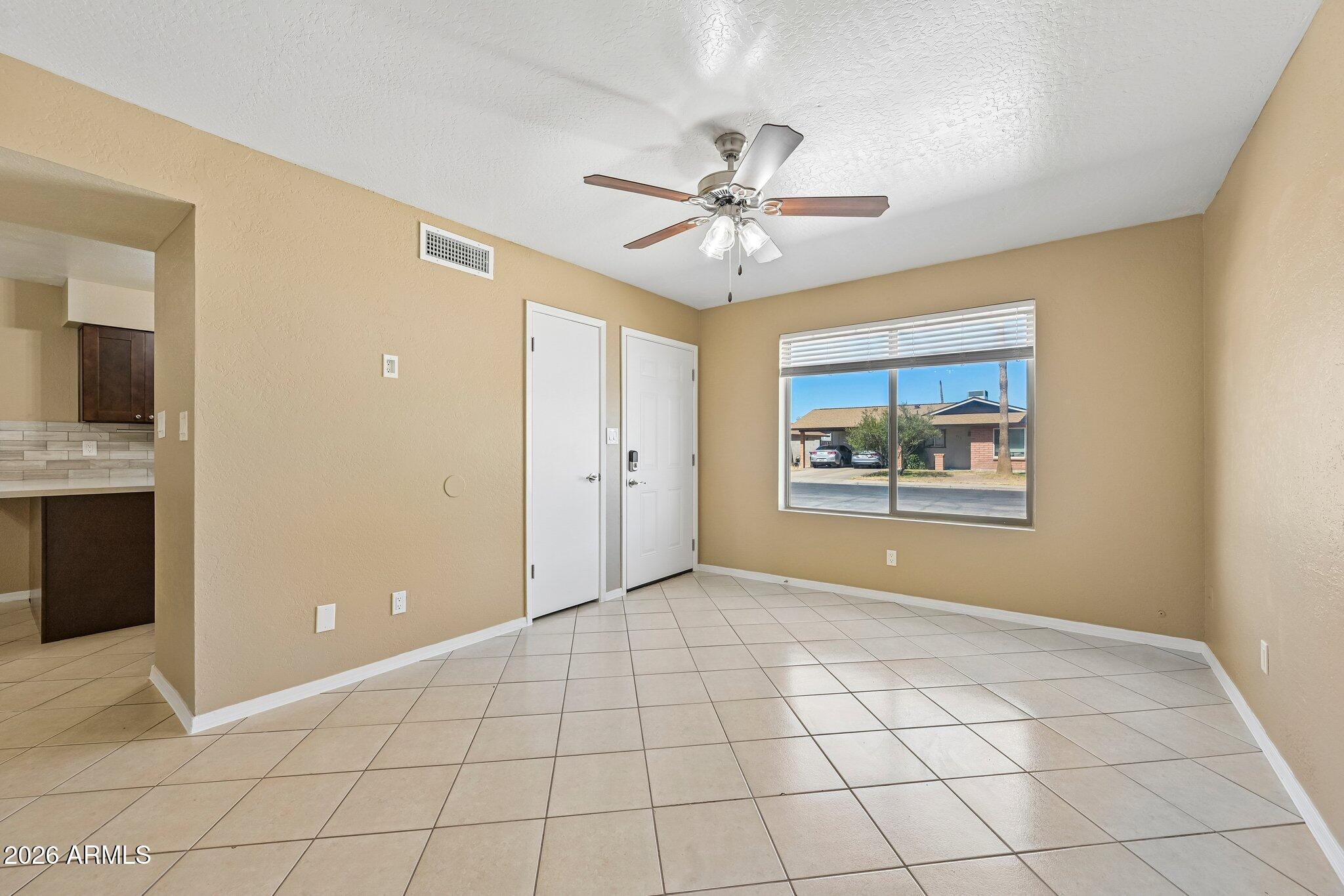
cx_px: 672
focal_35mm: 14
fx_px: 523
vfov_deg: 81.2
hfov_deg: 104.3
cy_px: 448
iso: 400
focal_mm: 14
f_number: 8
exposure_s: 1/250
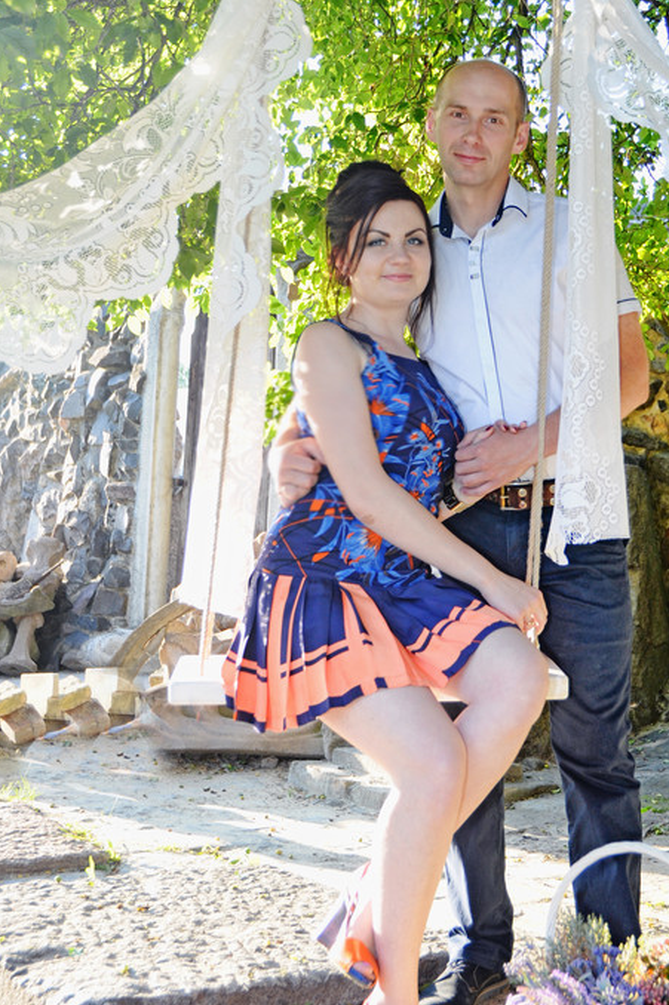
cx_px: 432
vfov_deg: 36.3
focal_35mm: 55
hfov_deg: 24.5
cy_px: 492
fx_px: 1535
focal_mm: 28
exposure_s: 1/100
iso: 200
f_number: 3.5
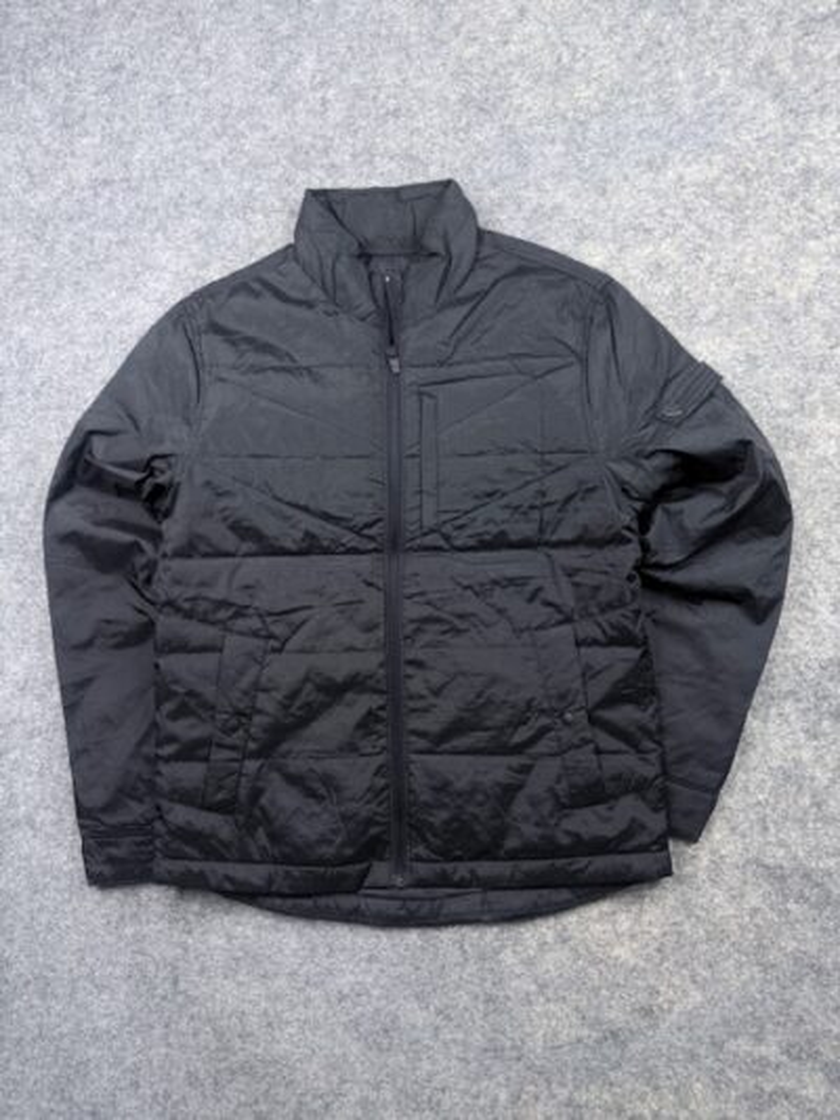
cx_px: 420
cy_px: 560
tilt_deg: -58.2
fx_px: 776
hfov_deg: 56.8
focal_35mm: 24
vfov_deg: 71.6
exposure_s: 1/100
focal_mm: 6.76
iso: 125
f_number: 1.78
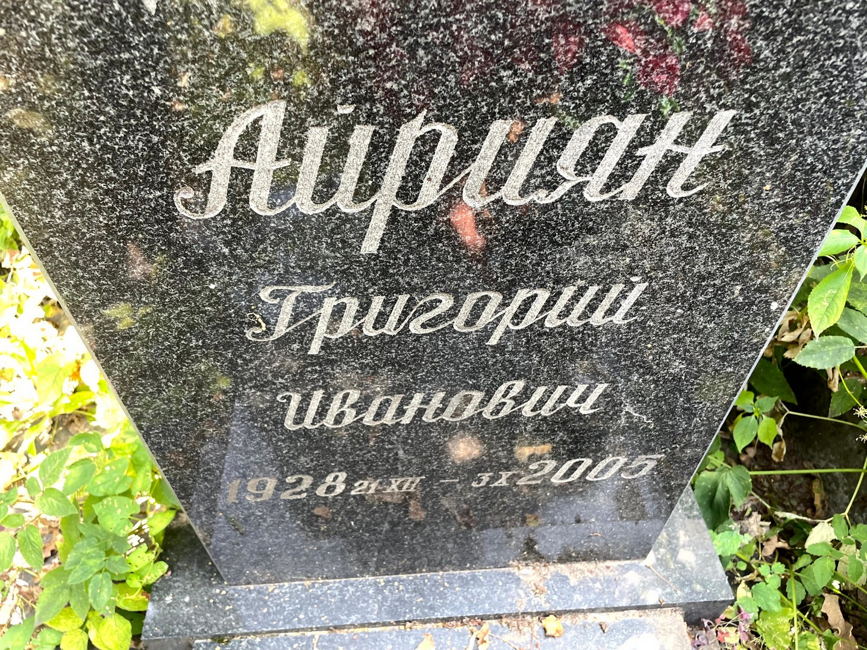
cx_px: 434
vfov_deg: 53.1
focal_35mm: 26
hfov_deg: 67.3
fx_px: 651
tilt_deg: -49.3
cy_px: 325
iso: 125
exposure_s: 1/121
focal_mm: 4.2
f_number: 1.6
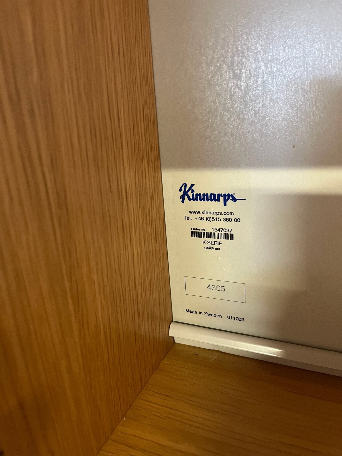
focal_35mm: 26
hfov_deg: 53.1
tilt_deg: -18.6
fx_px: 343
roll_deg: +4.5
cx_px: 171
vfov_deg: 67.3
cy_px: 228
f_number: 1.6
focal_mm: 5.1
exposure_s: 1/33
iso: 500
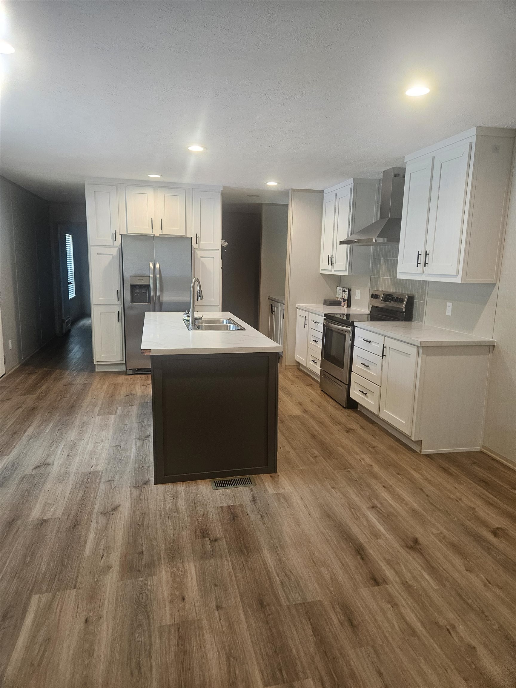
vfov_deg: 73.9
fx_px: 457
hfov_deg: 58.9
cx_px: 258
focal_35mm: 23
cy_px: 344
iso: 320
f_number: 1.8
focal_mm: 5.4
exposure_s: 1/120
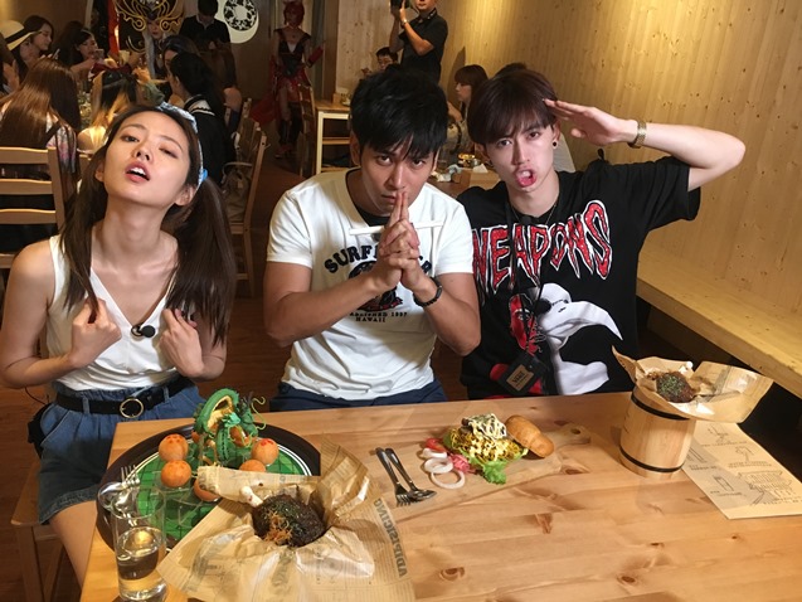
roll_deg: -5.8
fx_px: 672
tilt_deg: -20.6
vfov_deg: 48.2
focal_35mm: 29
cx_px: 401
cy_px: 301
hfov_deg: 61.7
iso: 200
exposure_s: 1/30
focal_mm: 4.15
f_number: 2.2
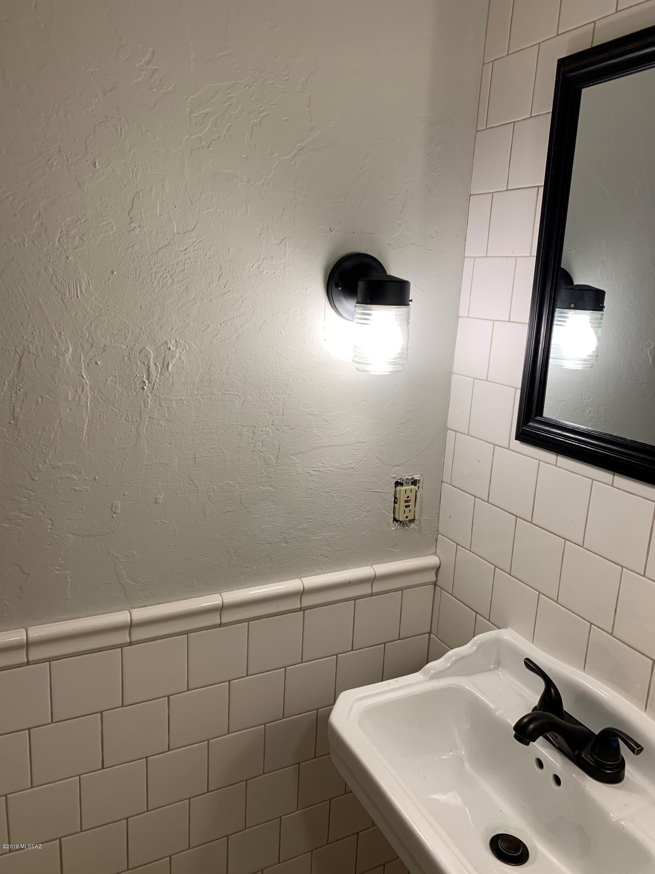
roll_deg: -3.8
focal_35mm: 26
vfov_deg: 67.3
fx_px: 656
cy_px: 437
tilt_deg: -10.4
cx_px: 328
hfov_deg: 53.1
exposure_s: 1/120
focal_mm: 4.25
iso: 50
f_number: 1.8
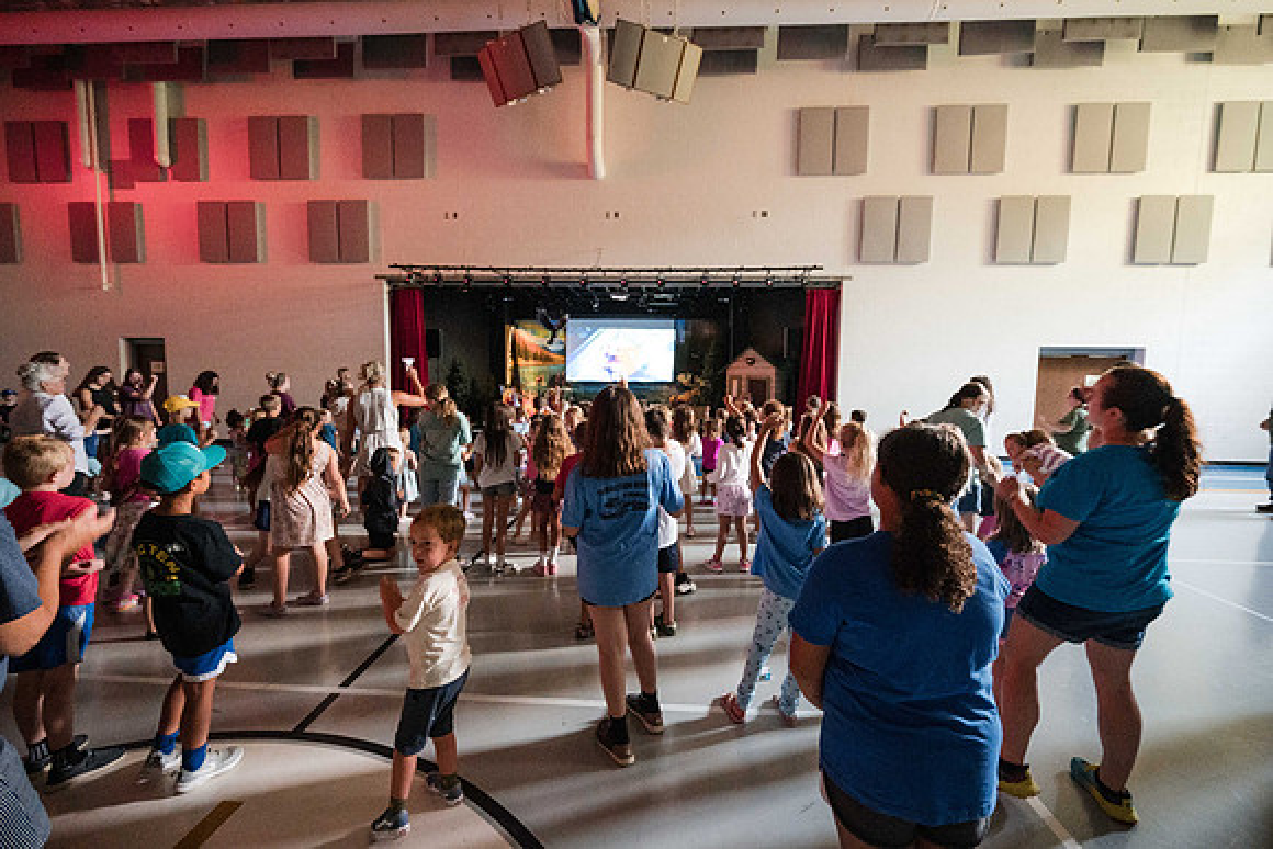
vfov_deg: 79.5
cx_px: 628
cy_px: 417
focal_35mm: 14
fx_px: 511
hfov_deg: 102.5
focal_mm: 14
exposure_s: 1/60
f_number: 4
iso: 11400
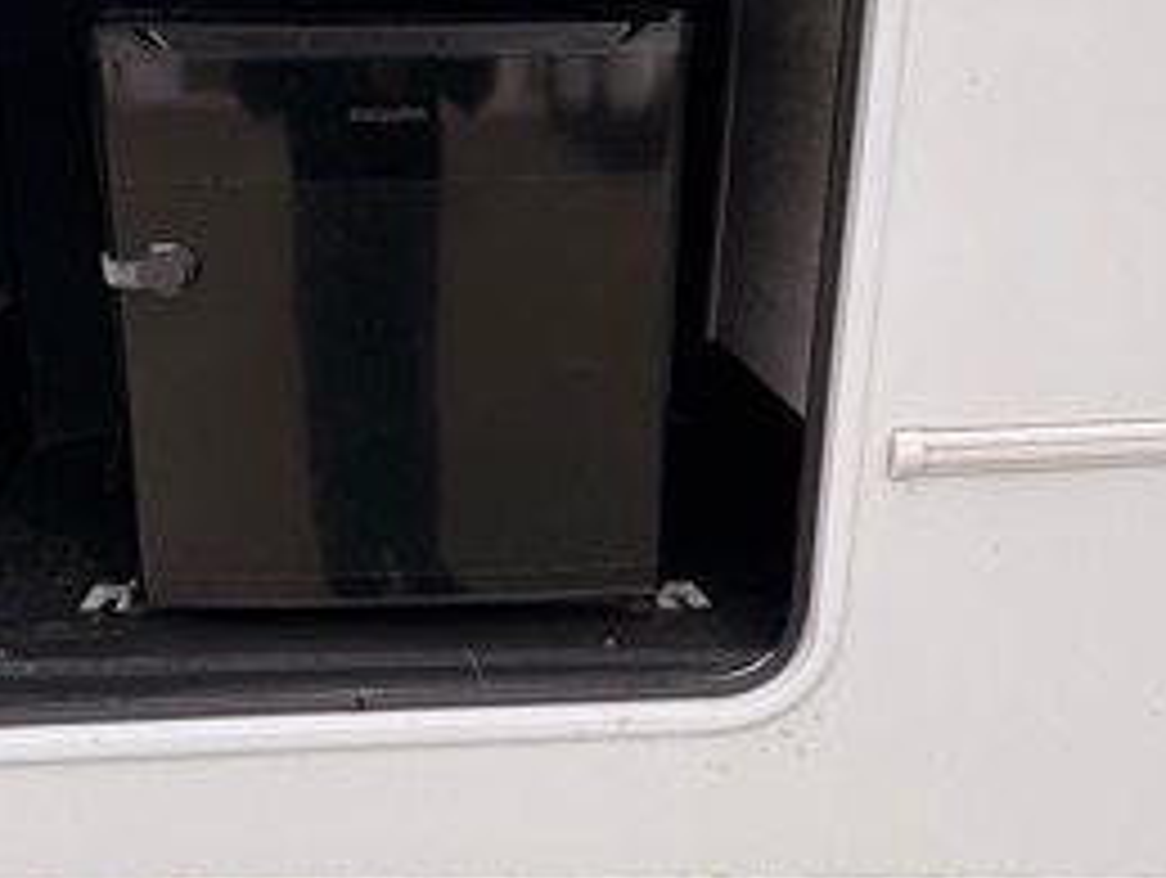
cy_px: 383
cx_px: 423
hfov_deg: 49.5
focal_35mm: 37
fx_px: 1248
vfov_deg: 38.7
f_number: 1.78
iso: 80
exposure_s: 1/920
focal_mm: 6.76
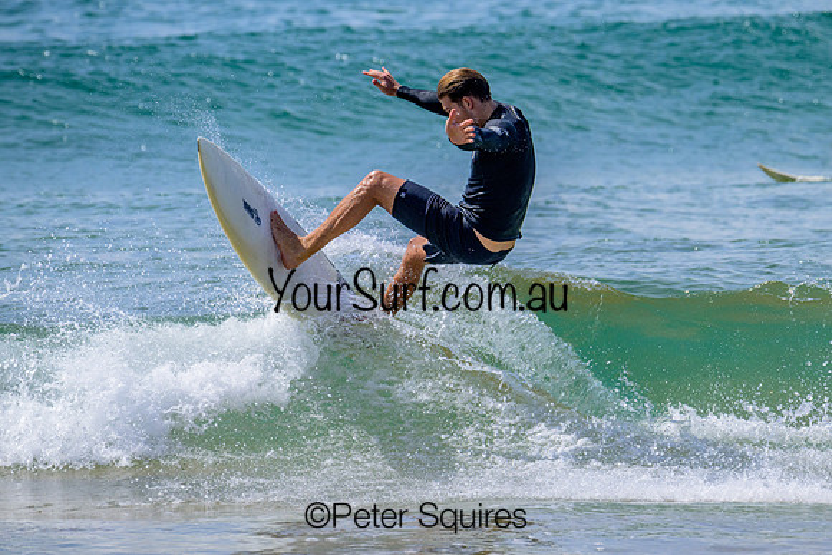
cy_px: 277
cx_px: 509
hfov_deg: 3.1
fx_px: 15271
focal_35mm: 661
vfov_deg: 2.1
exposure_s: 1/2000
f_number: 11
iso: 900
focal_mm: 540
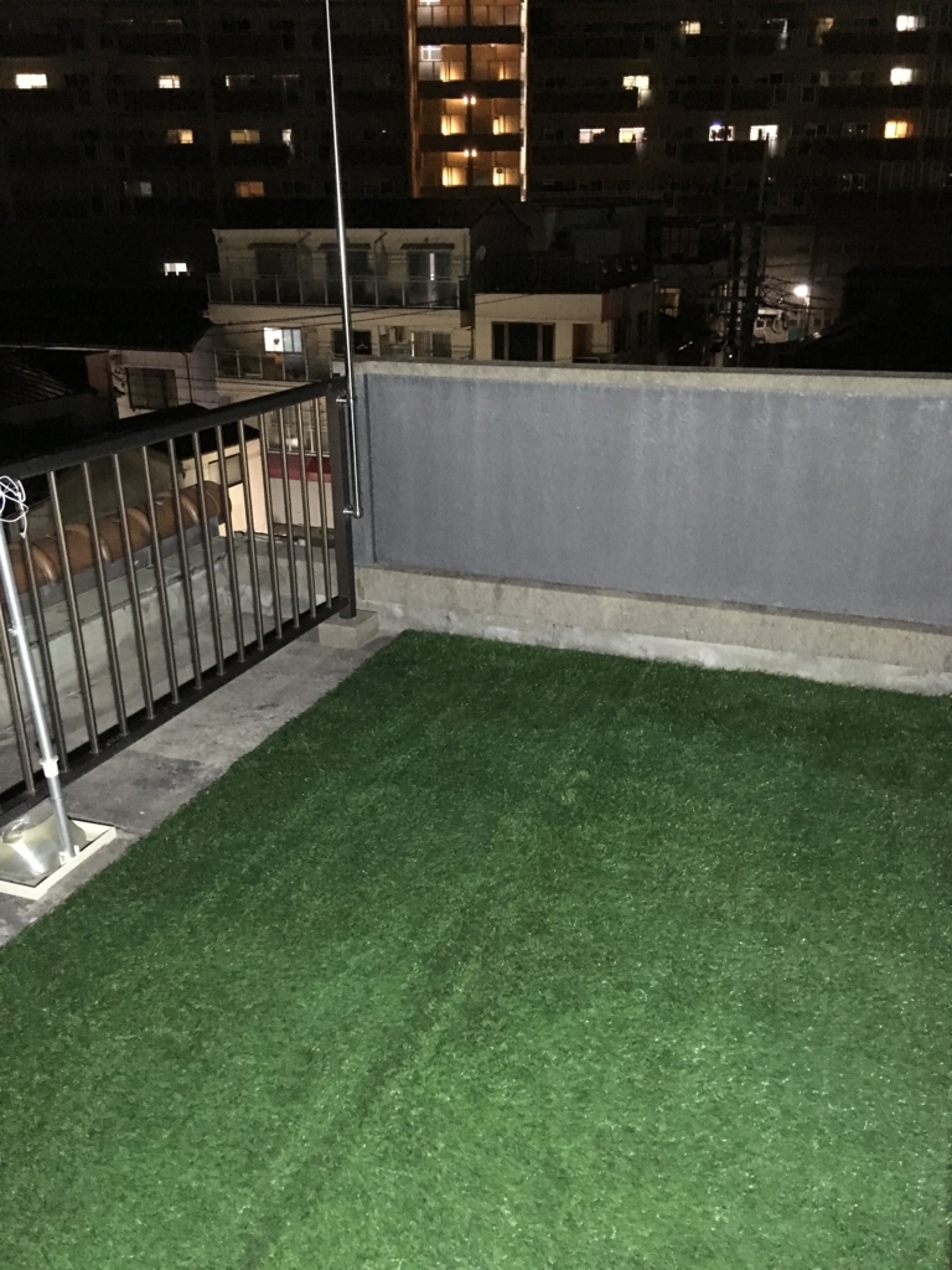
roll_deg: +0.2
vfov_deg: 61.7
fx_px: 1063
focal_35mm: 29
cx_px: 476
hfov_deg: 48.2
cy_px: 635
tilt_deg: -22.0
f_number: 2.2
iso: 640
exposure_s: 1/15
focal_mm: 4.15
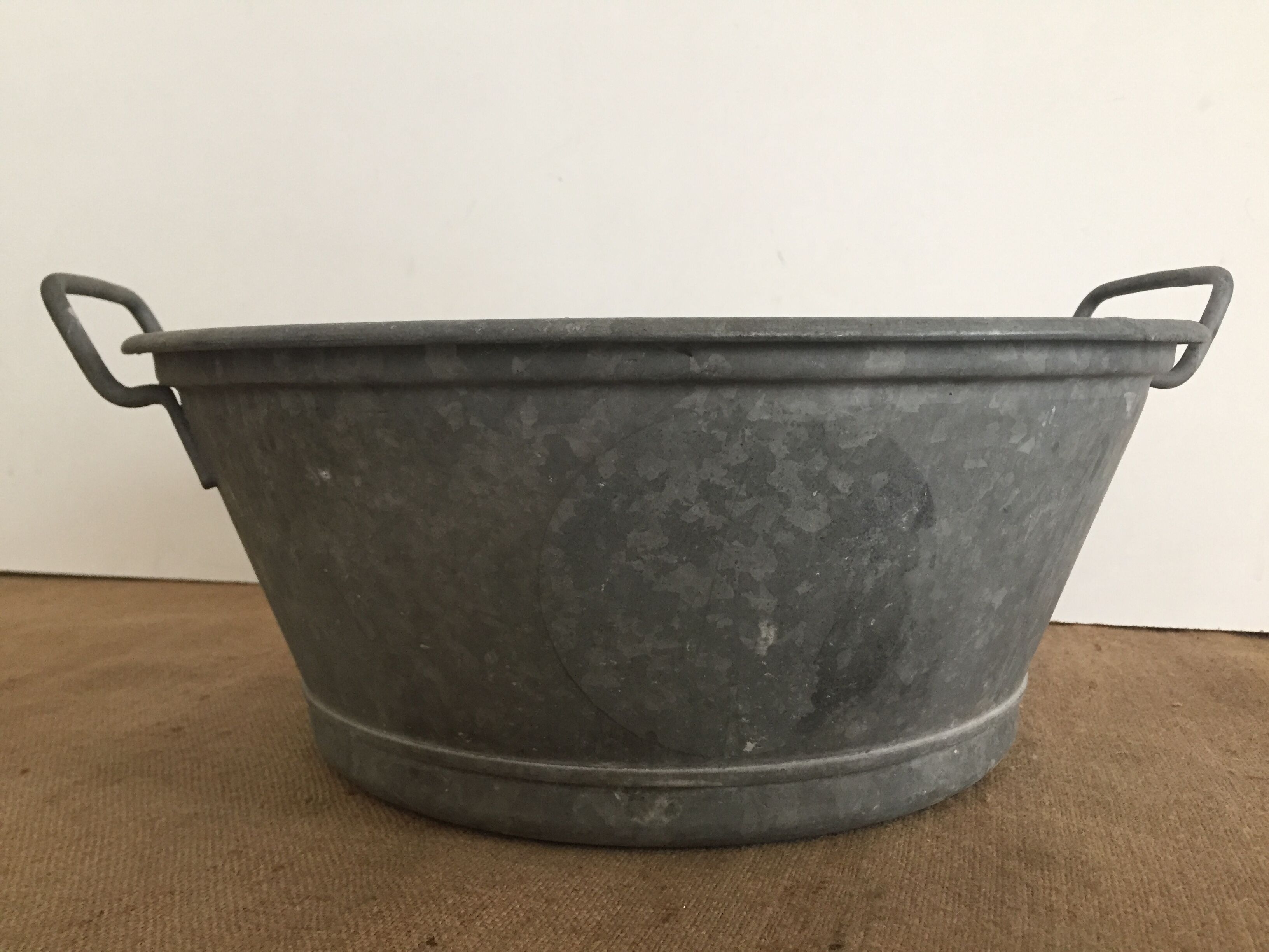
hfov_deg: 61.7
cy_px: 476
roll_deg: +1.5
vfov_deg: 48.2
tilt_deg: -5.6
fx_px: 1063
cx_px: 634
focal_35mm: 29
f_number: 2.2
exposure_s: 1/33
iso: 200
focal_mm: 4.15
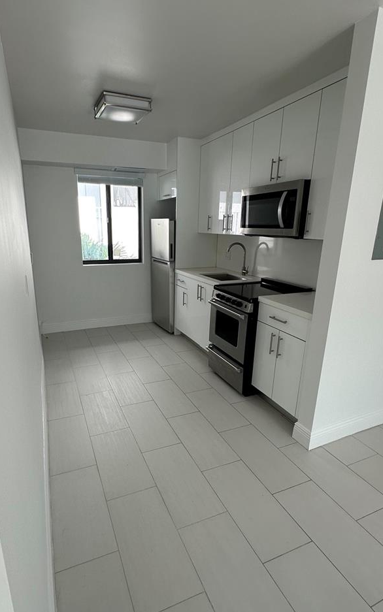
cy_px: 318
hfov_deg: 62.0
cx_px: 166
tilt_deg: -16.0
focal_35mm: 19
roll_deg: -1.1
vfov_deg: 87.9
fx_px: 317
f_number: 2.2
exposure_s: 1/184
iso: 40
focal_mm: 2.22
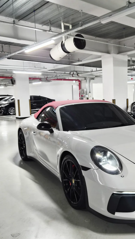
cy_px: 120
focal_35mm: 34
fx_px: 216
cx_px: 107
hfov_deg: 33.7
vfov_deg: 58.0
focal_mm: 5.4
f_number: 1.8
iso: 400
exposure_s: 1/120
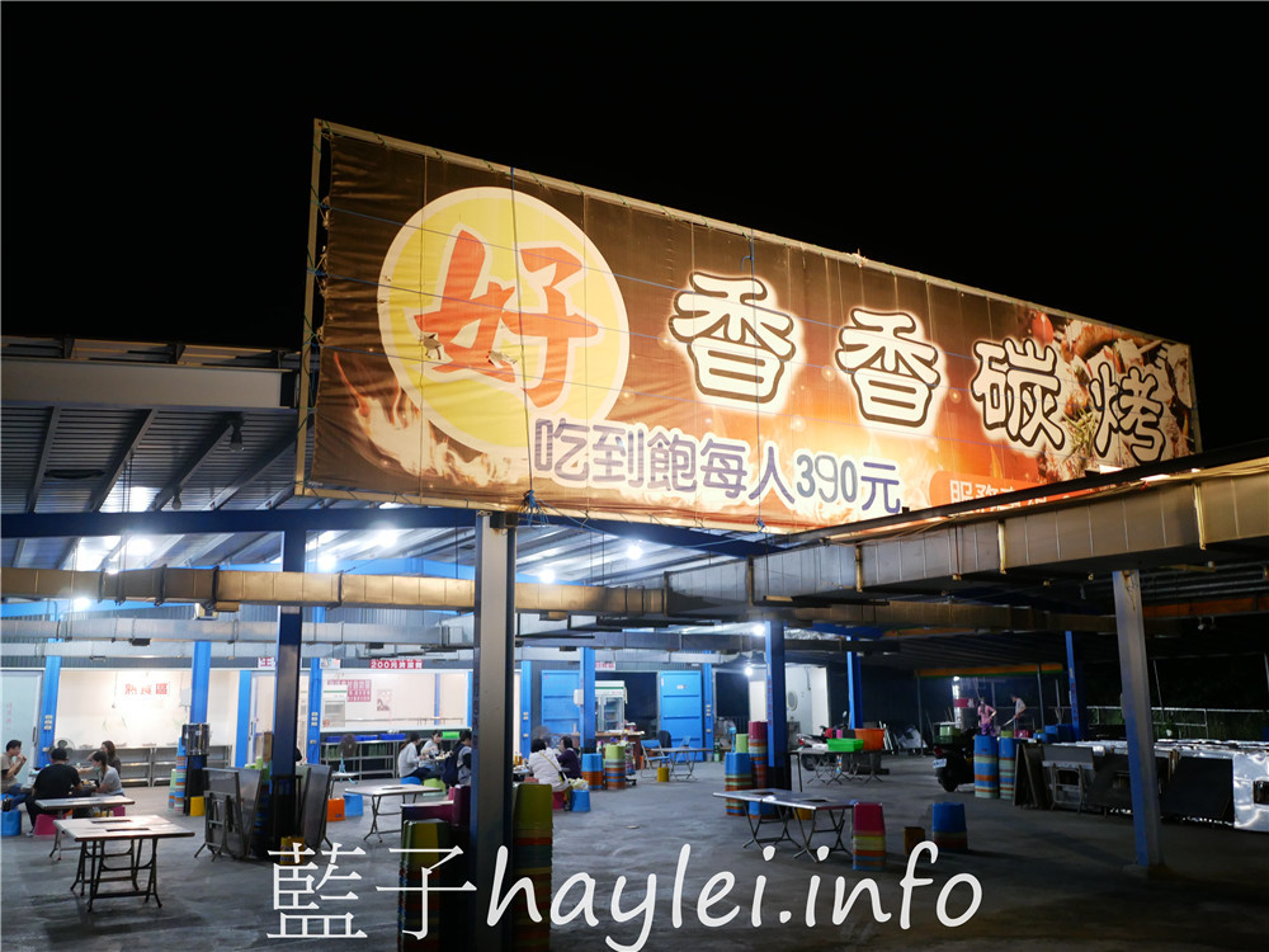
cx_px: 634
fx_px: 1100
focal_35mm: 30
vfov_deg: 46.8
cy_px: 476
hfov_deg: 60.0
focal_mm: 15
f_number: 1.7
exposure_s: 1/60
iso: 1000
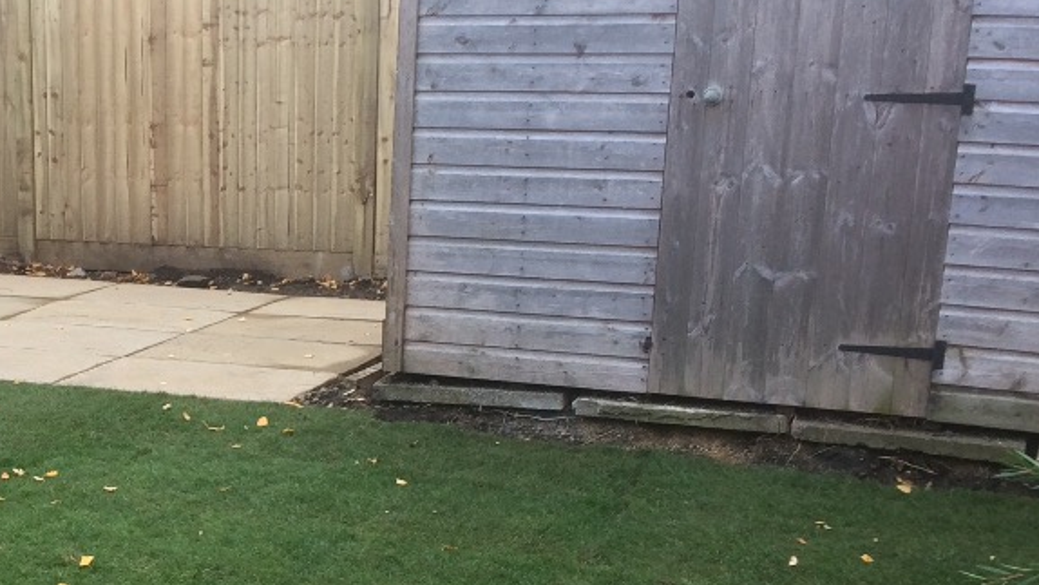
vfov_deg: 18.2
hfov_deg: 30.5
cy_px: 433
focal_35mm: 66
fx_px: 1818
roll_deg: +1.0
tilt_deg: -13.8
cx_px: 114
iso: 32
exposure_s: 1/50
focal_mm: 4.15
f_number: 2.2
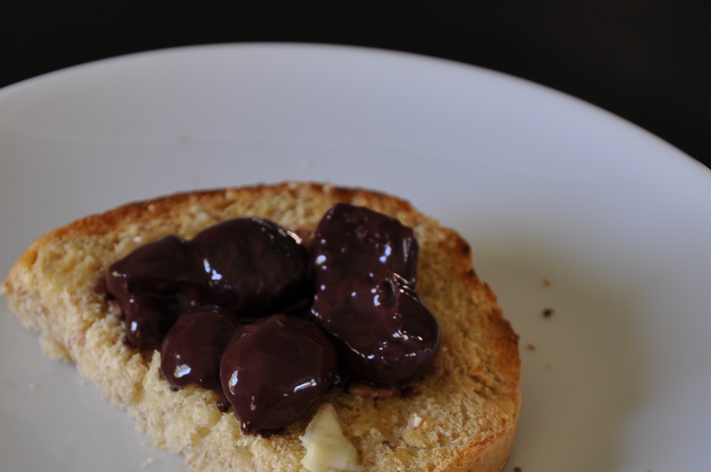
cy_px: 341
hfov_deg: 13.4
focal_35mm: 153
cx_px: 317
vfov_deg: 8.9
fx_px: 3018
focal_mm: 70
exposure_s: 1/15
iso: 200
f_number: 5.3
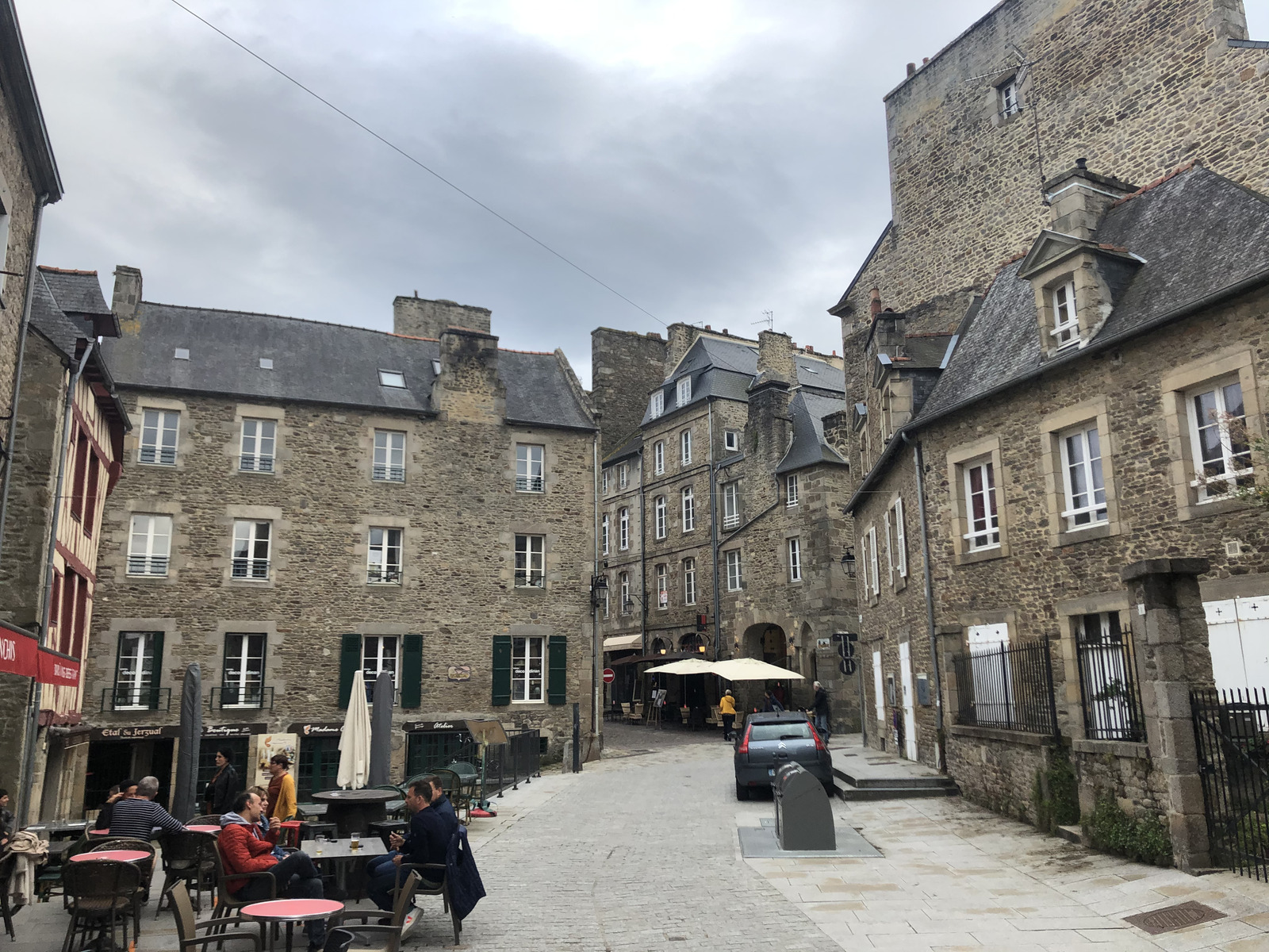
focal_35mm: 28
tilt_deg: +12.3
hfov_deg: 63.4
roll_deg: +1.5
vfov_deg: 49.7
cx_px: 634
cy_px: 476
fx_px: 1026
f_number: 1.8
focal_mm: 4
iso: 20
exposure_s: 1/467
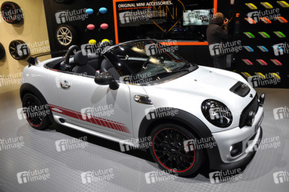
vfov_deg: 43.5
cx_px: 144
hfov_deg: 62.0
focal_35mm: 30
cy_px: 96
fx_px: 241
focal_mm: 20
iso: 400
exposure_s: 1/100
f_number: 5
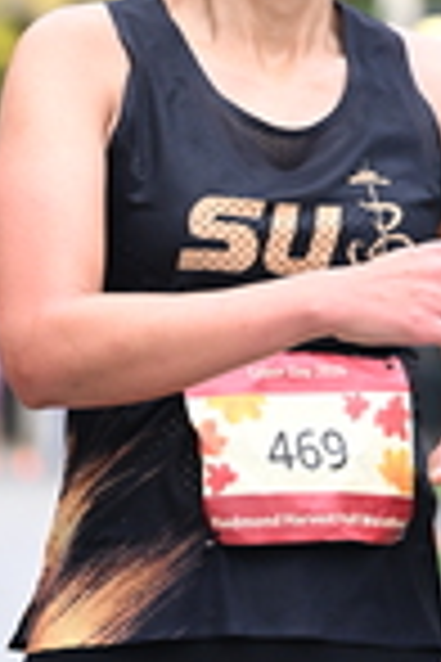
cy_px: 167
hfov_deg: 4.4
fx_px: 5696
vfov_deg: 6.6
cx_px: 425
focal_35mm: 310
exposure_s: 1/2000
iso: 1000
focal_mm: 83
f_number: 2.8
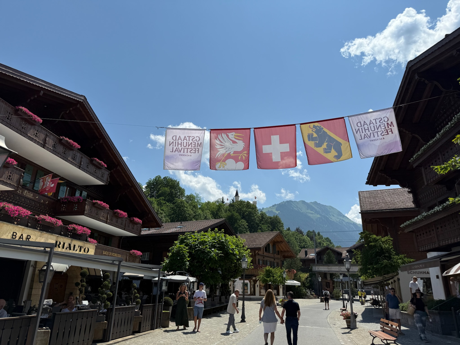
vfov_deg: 56.8
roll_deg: -2.8
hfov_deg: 71.6
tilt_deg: +18.6
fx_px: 319
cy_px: 172
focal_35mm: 24
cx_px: 230
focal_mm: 6.76
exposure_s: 1/8130
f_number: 1.78
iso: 80
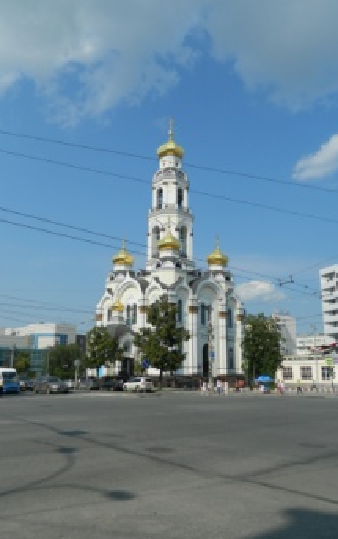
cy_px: 272
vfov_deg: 68.3
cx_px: 175
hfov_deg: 46.1
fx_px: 397
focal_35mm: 27
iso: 80
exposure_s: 1/200
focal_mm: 4.5
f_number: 8.7
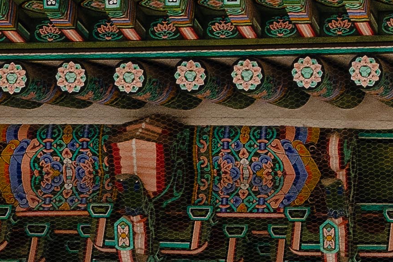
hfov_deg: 9.2
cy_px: -222
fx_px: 2336
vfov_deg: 6.3
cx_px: 689
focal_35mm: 214
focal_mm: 31
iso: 640
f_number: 10
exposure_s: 1/640
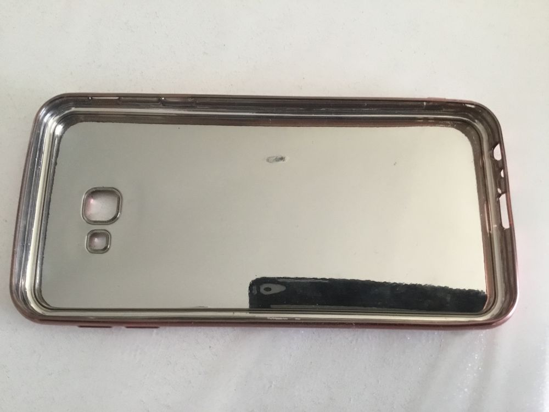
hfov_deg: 58.4
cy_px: 206
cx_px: 274
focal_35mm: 31
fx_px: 492
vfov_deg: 45.4
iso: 160
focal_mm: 3.3
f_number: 2.4
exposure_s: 1/33
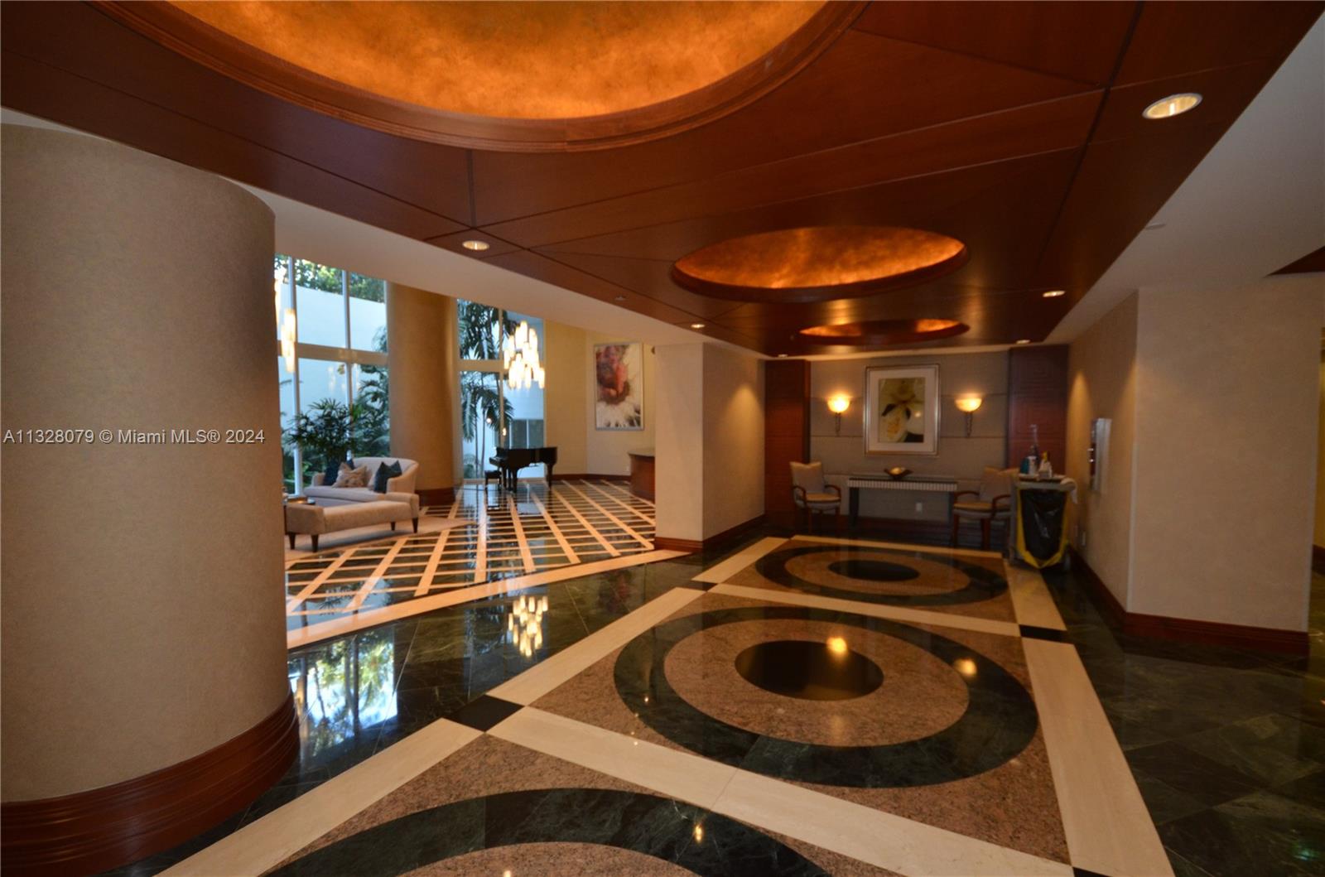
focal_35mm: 15
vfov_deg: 77.0
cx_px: 662
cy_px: 438
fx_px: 551
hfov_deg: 100.5
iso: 800
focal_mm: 10
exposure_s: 1/60
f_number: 4
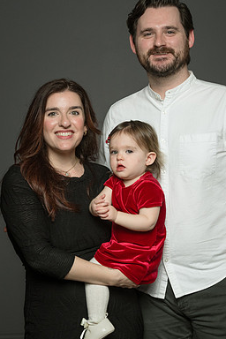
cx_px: 128
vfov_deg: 16.6
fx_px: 1158
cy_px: 191
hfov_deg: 11.1
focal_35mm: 123
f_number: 9
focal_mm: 70
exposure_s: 1/160
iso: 400
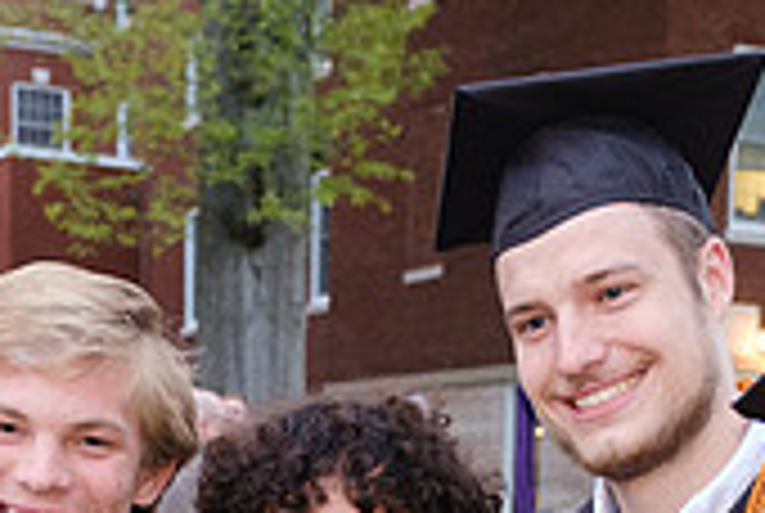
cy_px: 812
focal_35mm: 92
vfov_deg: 13.8
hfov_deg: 22.1
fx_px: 1958
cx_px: 454
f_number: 2.8
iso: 1600
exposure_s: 1/80
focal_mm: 18.2
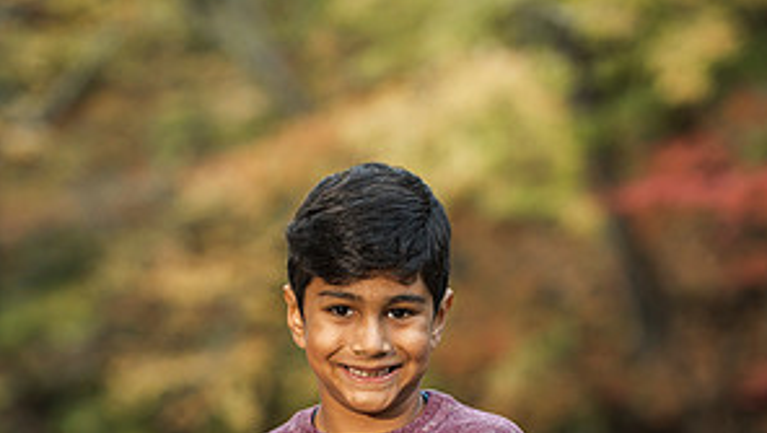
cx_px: 386
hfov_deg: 10.4
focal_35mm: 207
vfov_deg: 5.9
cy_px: 459
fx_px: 4213
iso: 640
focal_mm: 130
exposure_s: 1/125
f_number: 4
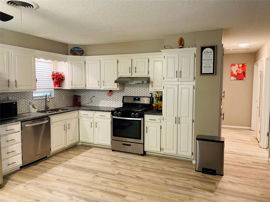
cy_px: 101
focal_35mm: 26
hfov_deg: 67.3
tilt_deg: -4.5
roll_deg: +0.5
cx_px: 135
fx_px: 203
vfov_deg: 53.1
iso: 250
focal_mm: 4.25
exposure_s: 1/60
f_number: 1.8
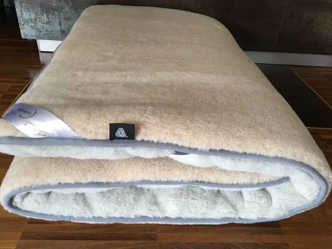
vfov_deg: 48.2
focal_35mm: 29
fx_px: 278
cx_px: 166
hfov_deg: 61.7
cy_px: 124
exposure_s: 1/30
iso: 50
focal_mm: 4.15
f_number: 2.2
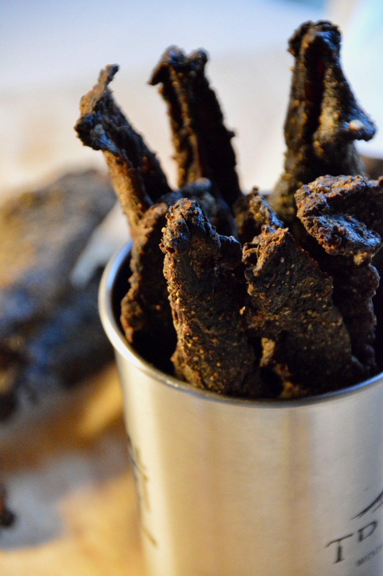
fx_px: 3717
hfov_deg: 5.9
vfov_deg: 8.9
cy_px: 288
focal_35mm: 232
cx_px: 192
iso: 6400
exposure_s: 1/30
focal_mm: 155
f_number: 7.1
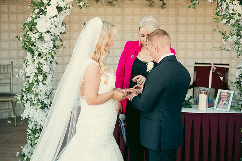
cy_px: 80
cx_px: 121
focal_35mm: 70
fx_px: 471
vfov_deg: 19.5
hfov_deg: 28.8
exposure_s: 1/250
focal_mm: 70
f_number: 3.5
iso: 320
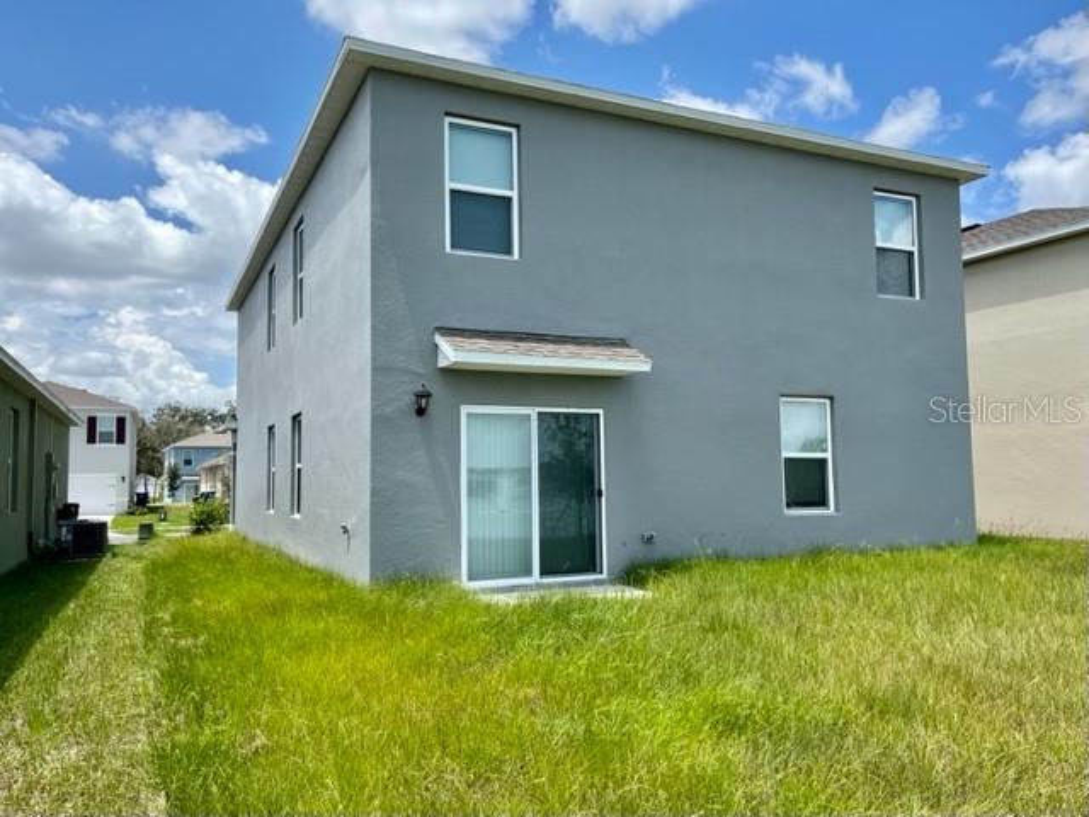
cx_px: 544
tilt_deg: +4.4
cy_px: 408
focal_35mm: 26
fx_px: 818
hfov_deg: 67.3
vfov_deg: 53.1
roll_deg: +2.3
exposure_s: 1/2755
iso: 50
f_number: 1.6
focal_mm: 5.1
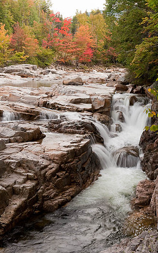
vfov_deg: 35.7
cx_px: 76
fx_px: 393
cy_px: 127
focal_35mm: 57
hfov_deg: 22.7
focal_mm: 55
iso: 200
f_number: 20
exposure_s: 1/8
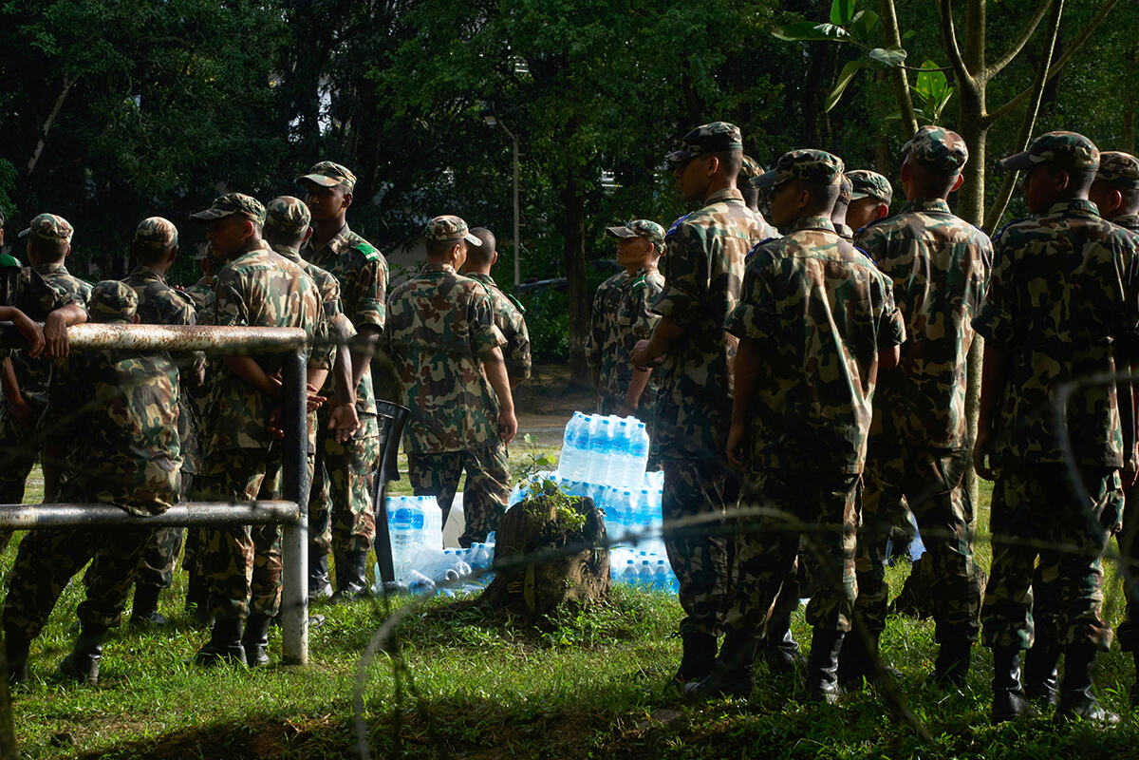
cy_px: 380
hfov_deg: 11.0
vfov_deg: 7.3
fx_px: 5916
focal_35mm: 187
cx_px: 570
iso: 1000
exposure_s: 1/250
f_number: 22
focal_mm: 187
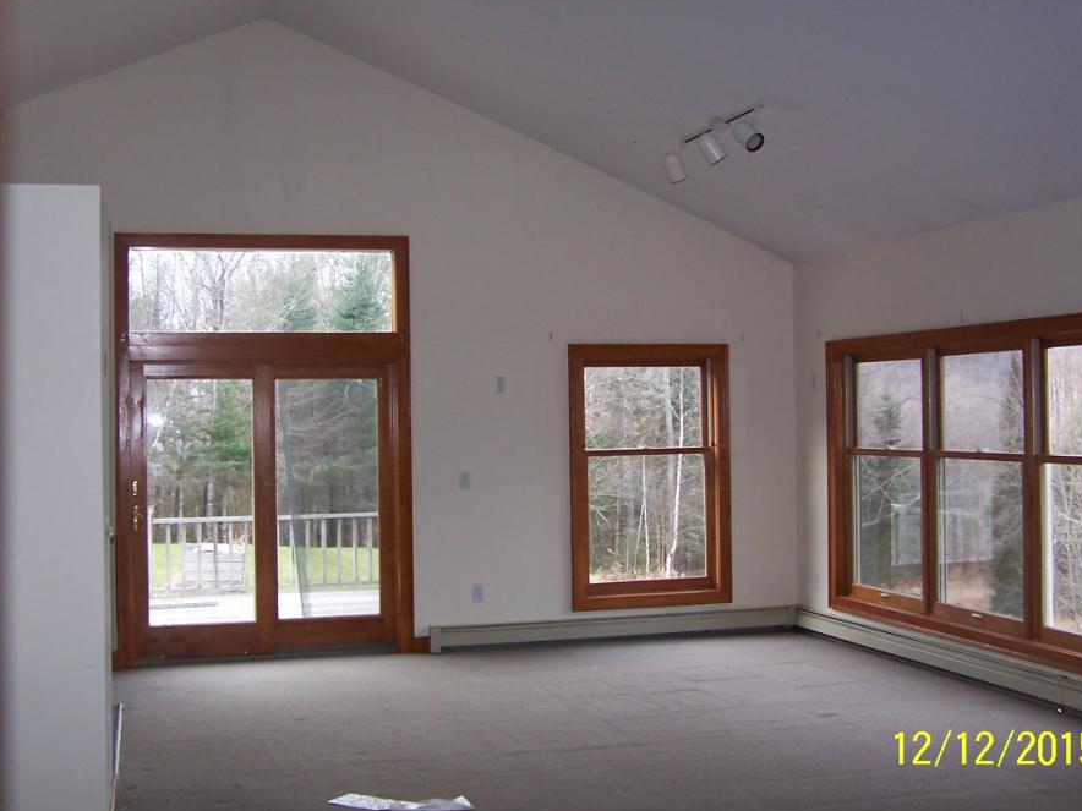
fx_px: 1375
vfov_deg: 32.9
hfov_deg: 42.9
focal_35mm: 44
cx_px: 548
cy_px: 398
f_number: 2.8
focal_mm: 6.3
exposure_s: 1/60
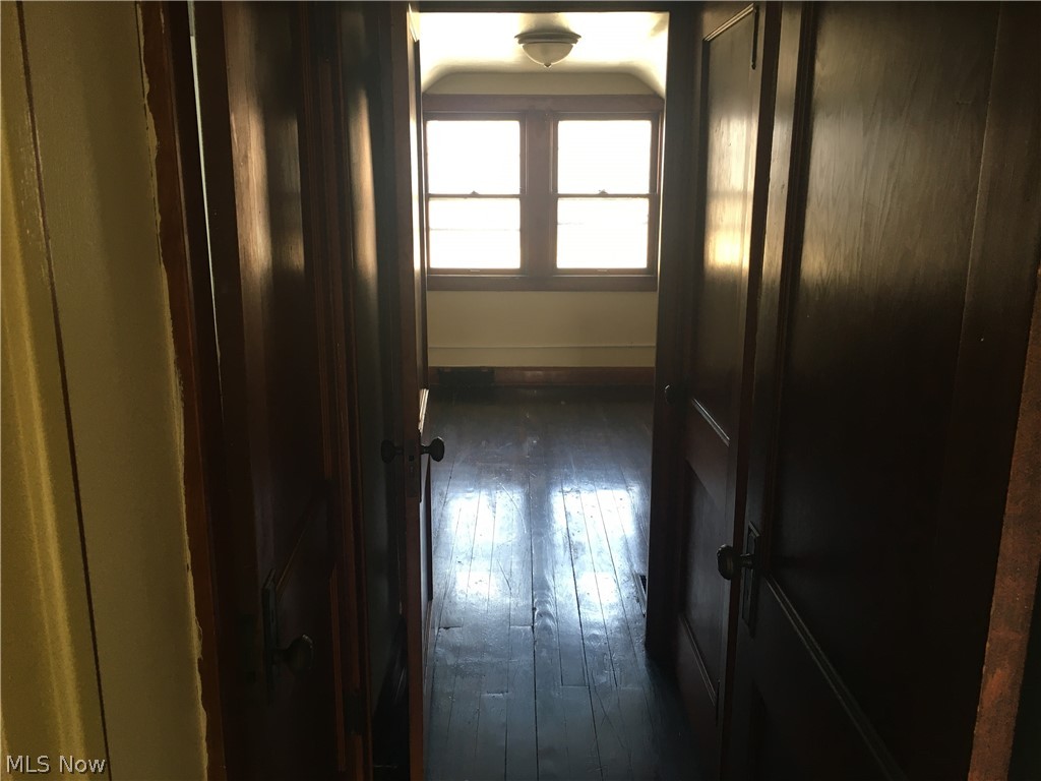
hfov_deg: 61.7
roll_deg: -0.5
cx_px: 520
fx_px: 872
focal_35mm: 29
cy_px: 390
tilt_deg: -14.4
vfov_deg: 48.2
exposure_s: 1/30
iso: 64
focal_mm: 4.15
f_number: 2.2
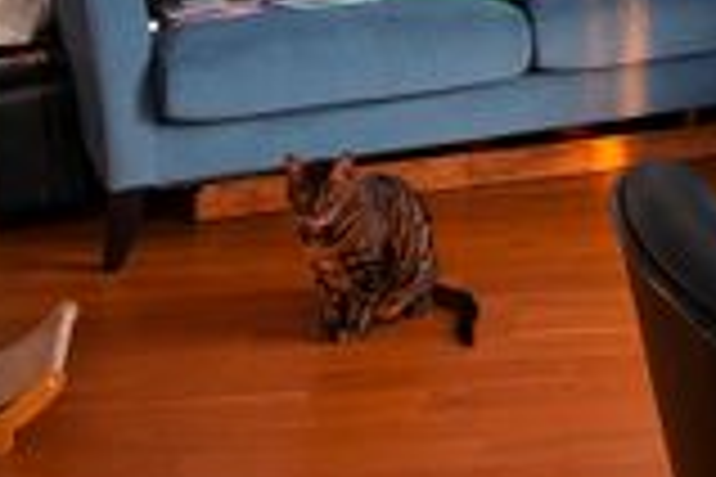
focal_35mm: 102
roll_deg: -0.4
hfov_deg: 17.7
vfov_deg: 12.5
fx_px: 2029
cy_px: -324
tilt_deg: -3.5
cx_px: 1103
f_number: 1.6
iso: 125
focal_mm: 5.96
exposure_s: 1/60
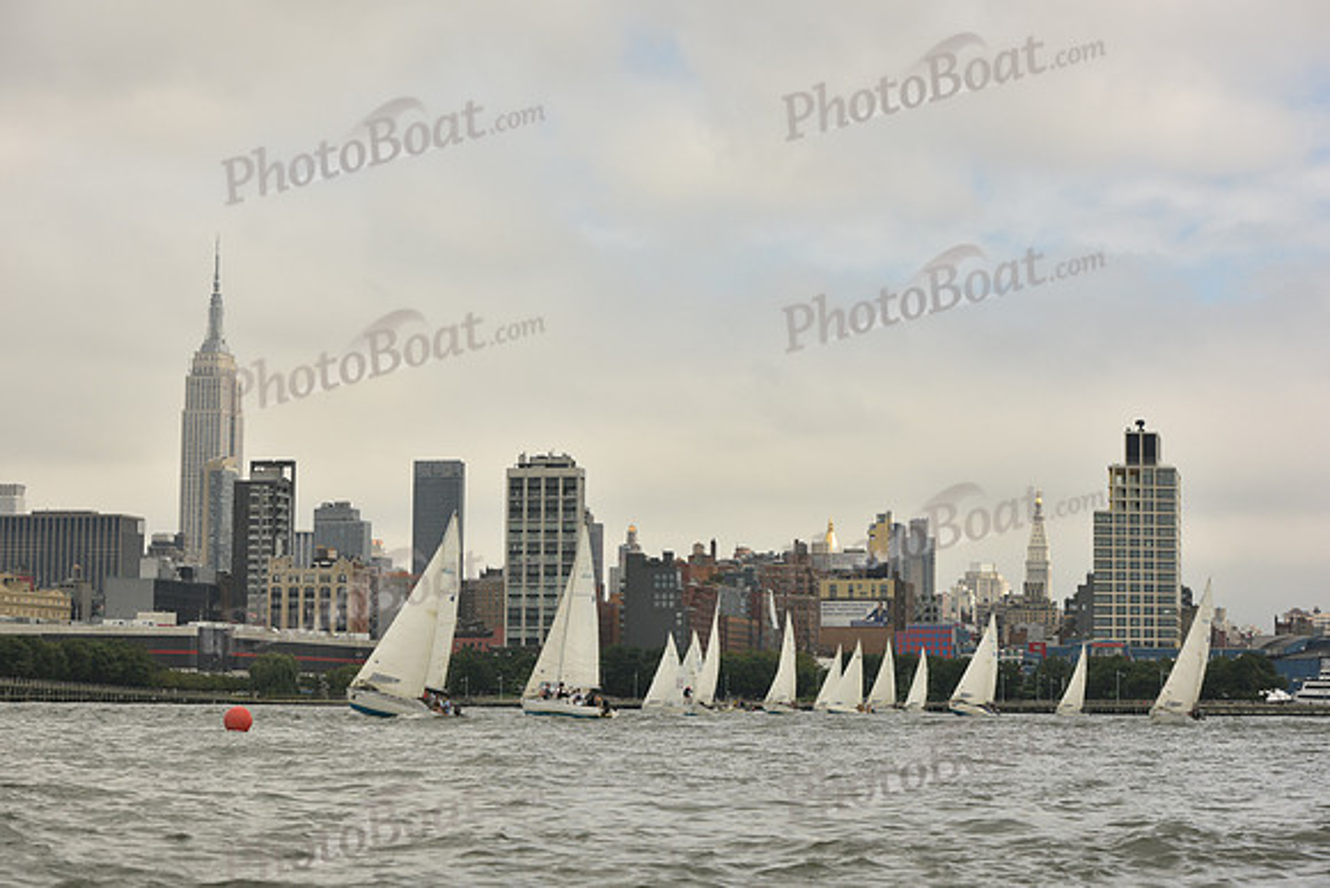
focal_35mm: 70
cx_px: 665
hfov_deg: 28.8
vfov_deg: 19.5
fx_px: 2587
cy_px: 444
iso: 320
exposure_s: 1/1250
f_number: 8
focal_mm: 70
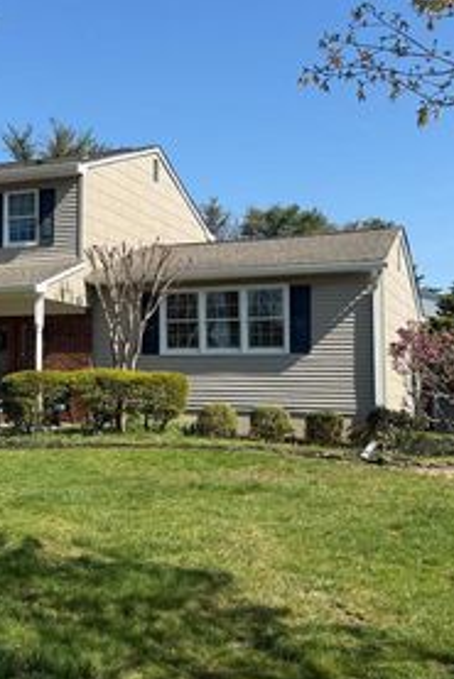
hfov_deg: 29.2
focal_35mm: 45
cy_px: 322
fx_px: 850
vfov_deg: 43.6
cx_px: 86
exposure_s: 1/3759
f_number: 1.78
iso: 80
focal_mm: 6.76
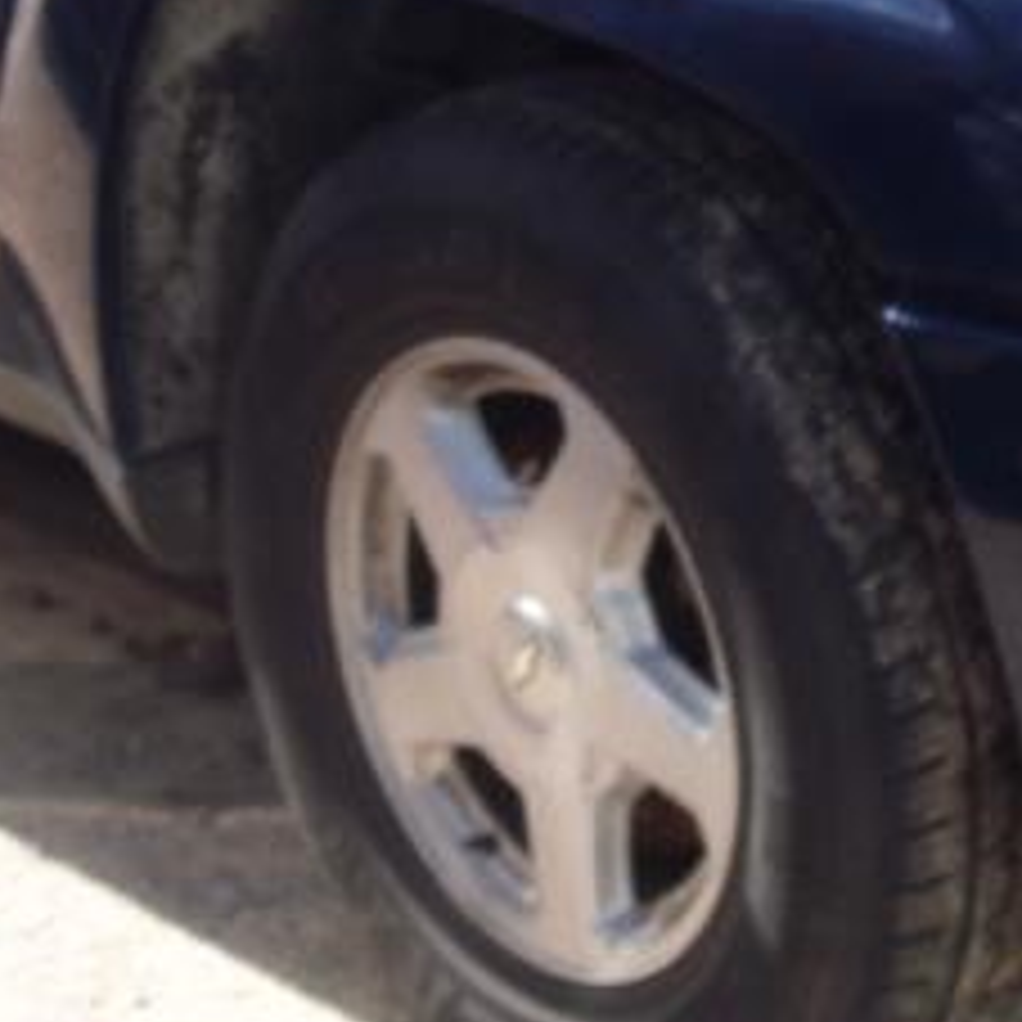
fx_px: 3741
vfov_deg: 15.4
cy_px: 140
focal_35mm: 112
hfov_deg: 15.5
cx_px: 738
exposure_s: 1/500
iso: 80
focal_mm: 6.3
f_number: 3.1
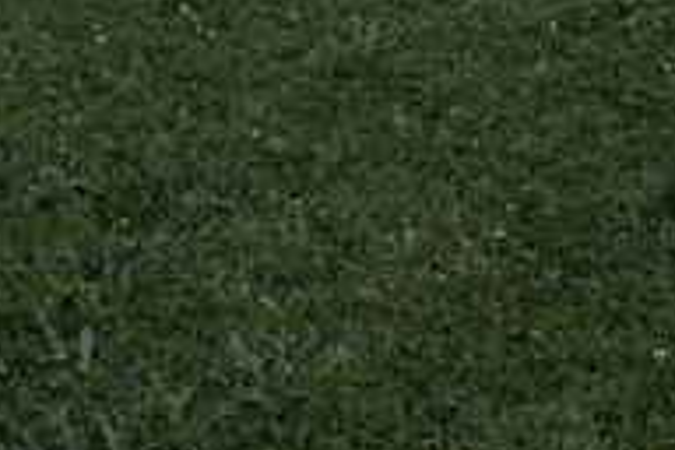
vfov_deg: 12.8
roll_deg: +1.7
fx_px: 1687
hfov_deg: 22.6
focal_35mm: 90
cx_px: 253
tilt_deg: -5.5
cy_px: -513
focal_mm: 5.96
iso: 80
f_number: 1.6
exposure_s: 1/121
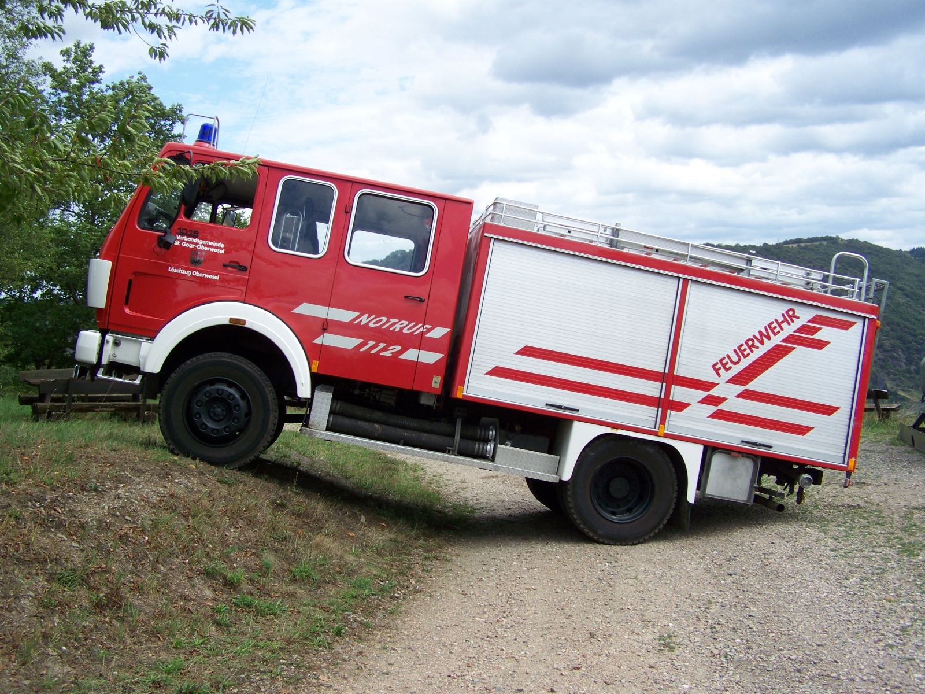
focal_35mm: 38
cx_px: 462
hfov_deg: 49.0
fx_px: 1015
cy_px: 347
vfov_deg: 37.7
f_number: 4
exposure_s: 1/400
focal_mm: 6.3
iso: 64
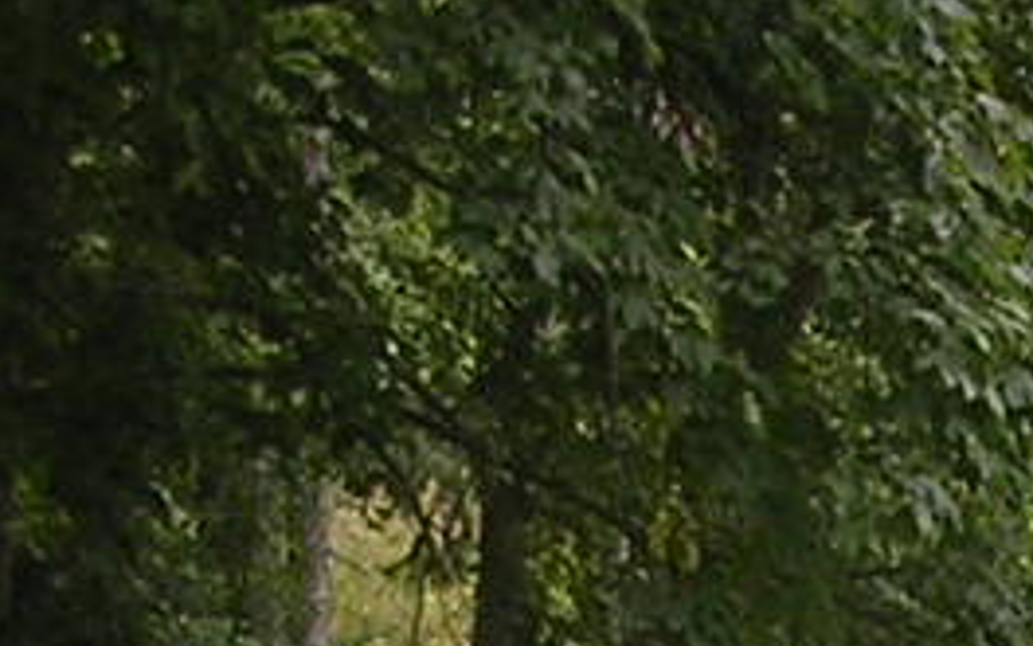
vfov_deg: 5.2
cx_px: 1370
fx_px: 6869
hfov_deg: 8.5
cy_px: 1644
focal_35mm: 244
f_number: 2.8
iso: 100
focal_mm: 5.8
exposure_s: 1/122
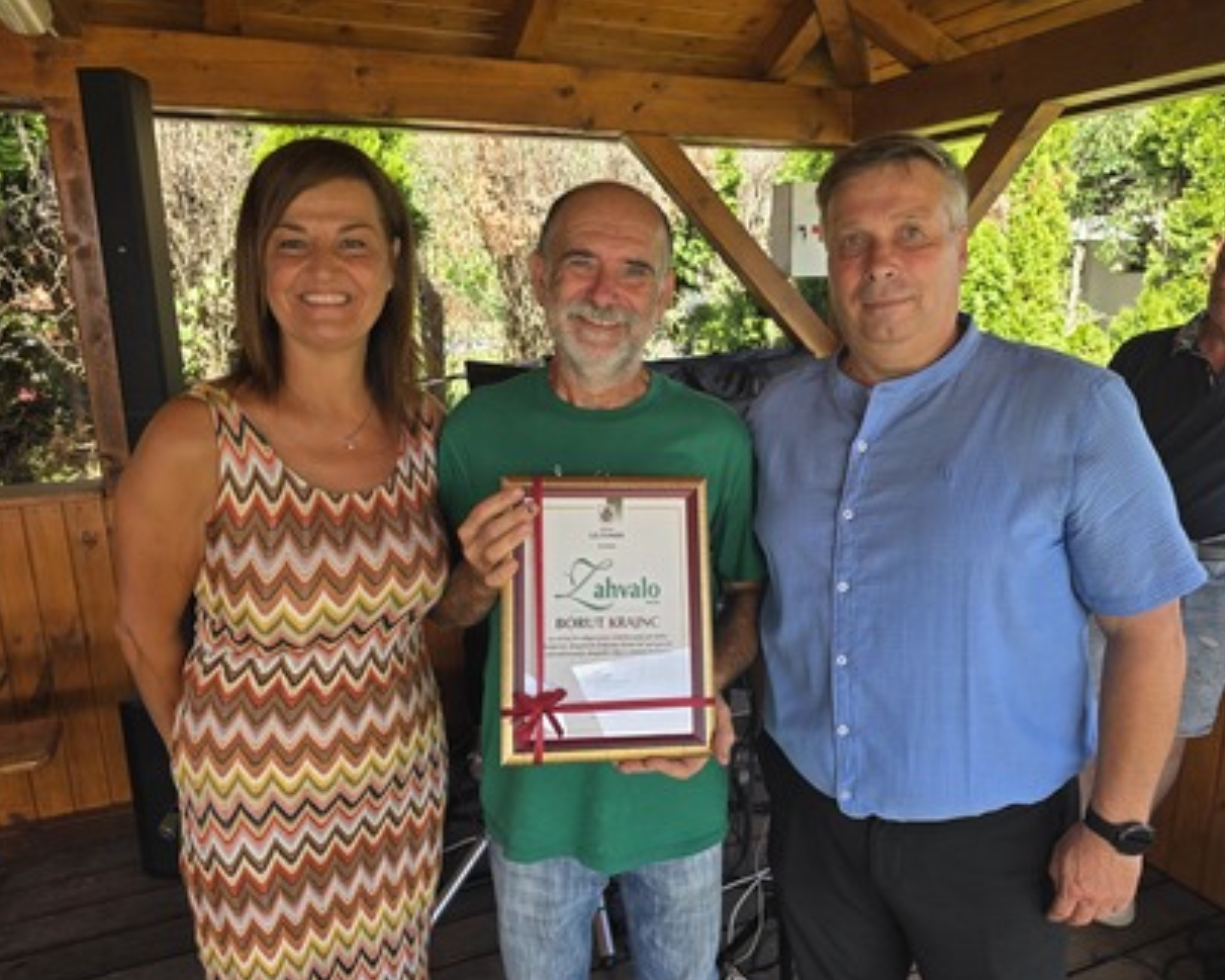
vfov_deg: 56.8
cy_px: 510
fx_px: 906
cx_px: 643
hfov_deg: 68.1
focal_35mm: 25
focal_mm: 6.3
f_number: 1.7
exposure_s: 1/180
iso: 25
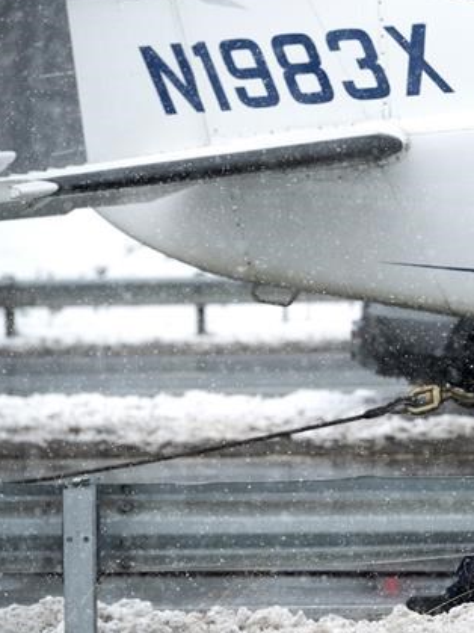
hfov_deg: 5.2
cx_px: 482
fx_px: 5169
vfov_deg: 7.0
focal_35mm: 283
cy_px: 319
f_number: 4.5
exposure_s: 1/800
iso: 800
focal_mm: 190
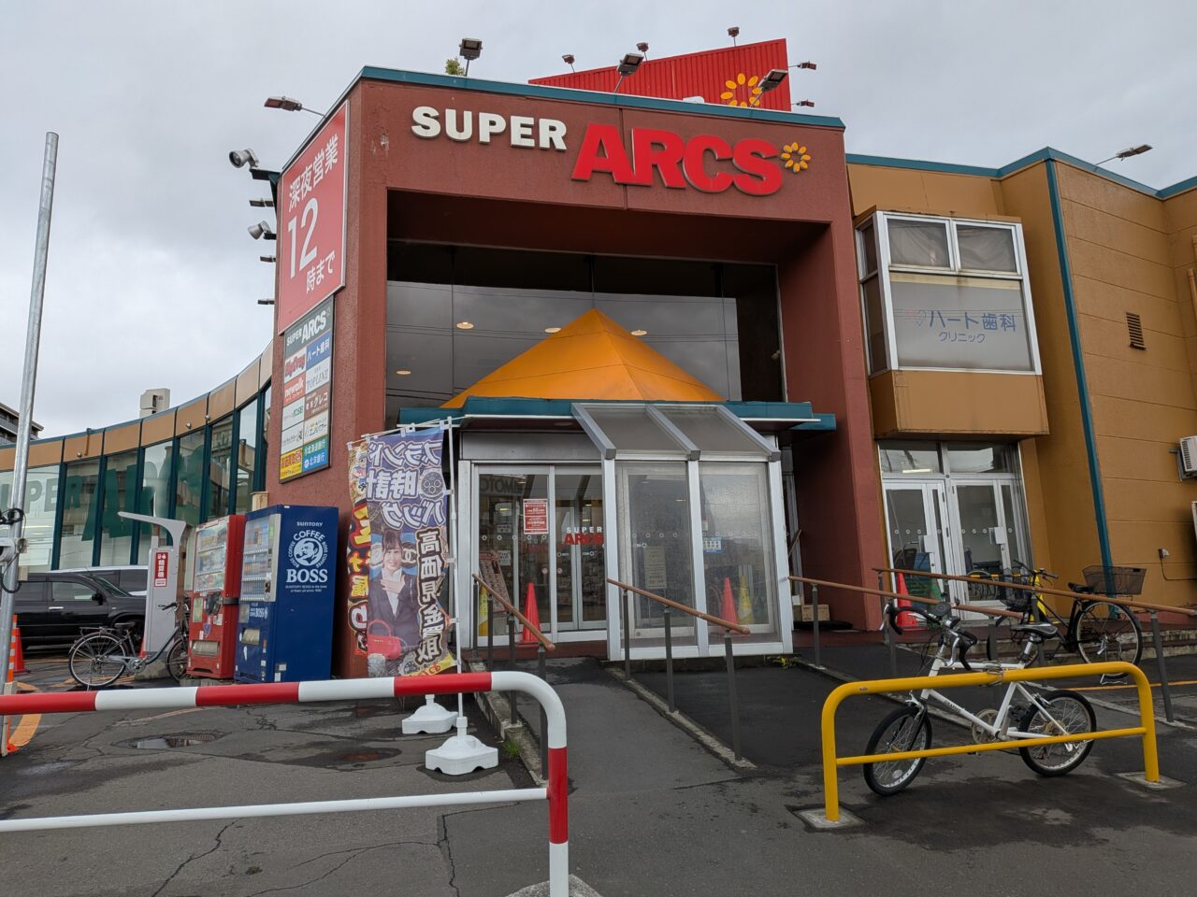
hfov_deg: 71.6
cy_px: 448
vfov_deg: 56.8
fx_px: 830
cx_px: 598
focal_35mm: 24
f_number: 1.7
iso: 30
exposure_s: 1/580
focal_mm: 4.53
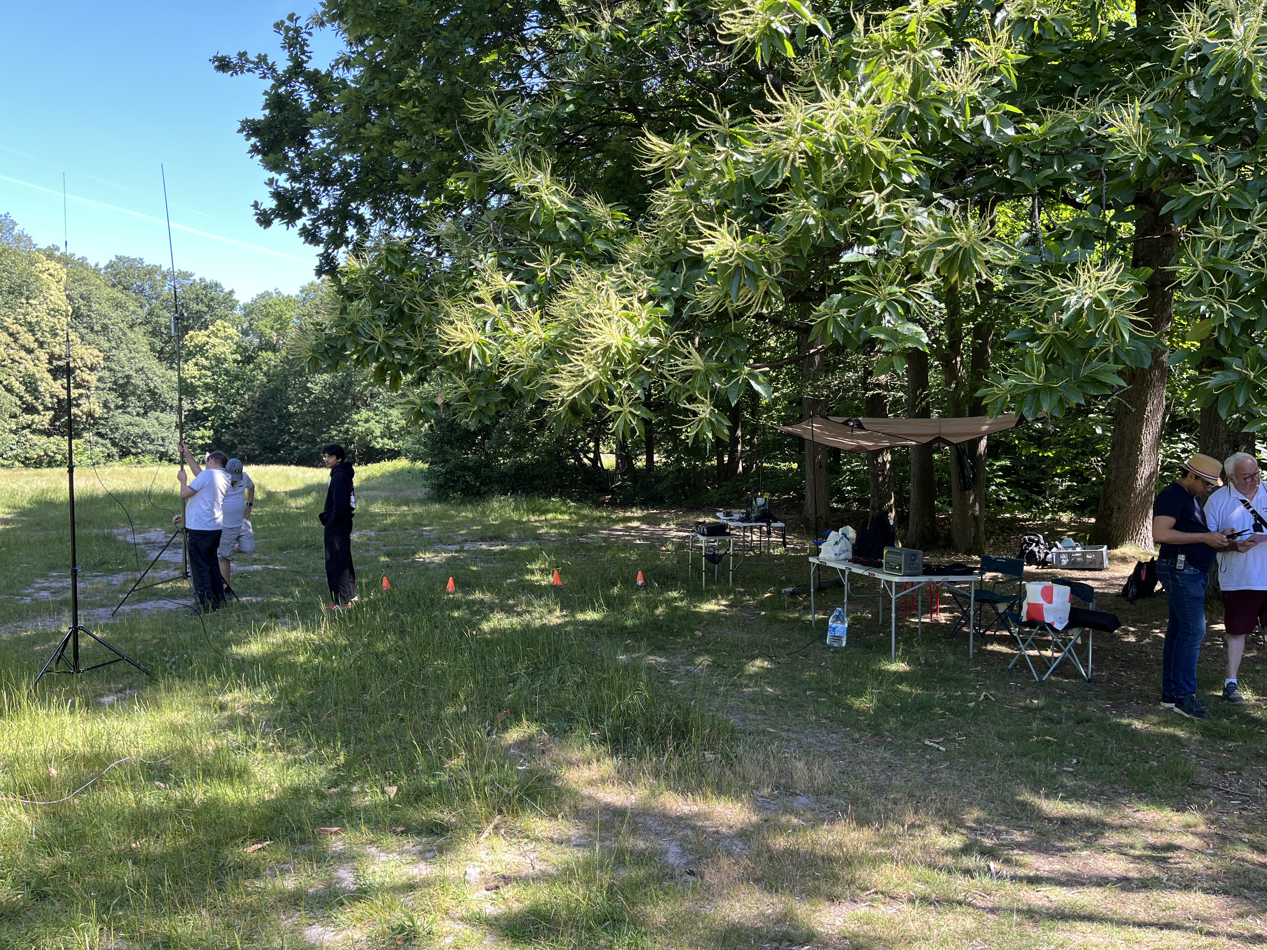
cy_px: 475
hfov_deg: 67.3
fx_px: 952
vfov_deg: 53.1
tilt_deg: -2.0
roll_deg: -0.2
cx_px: 634
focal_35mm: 26
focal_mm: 5.1
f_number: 1.6
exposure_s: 1/235
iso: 40
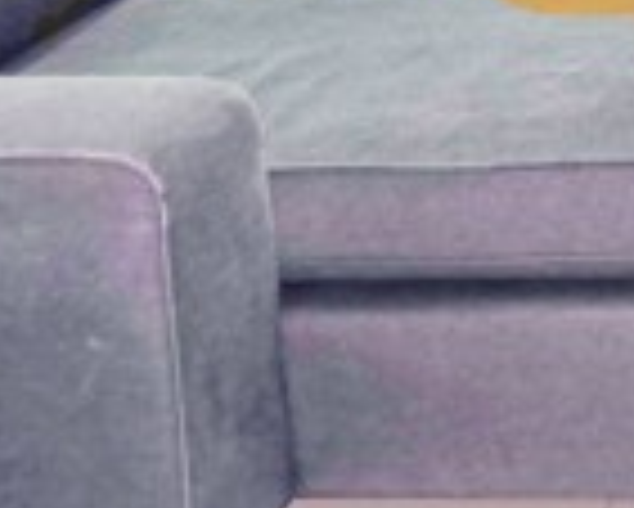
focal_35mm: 100
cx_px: 976
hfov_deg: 17.1
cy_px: -103
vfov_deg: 14.9
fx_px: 1878
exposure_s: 1/30
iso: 200
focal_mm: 16.7
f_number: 3.5
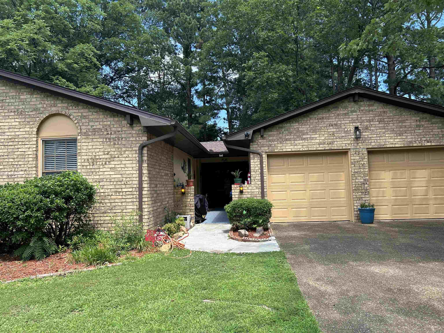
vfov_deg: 53.1
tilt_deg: +4.8
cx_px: 222
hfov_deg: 67.3
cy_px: 166
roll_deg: +1.0
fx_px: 333
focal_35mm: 26
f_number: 1.5
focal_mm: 5.7
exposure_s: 1/803
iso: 50
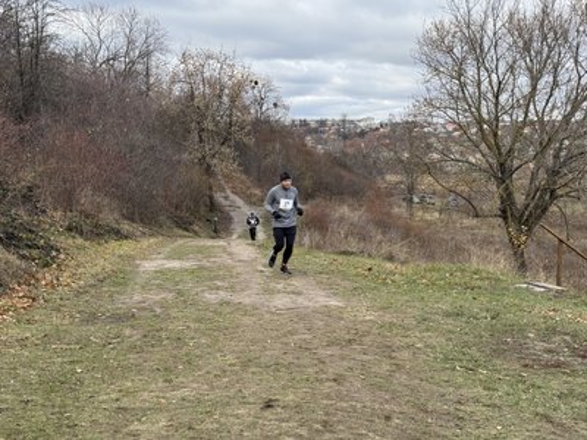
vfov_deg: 30.3
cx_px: 294
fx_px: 814
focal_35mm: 48
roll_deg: +1.0
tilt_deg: -6.4
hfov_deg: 39.7
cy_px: 220
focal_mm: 6.76
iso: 64
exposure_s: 1/715
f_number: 1.78
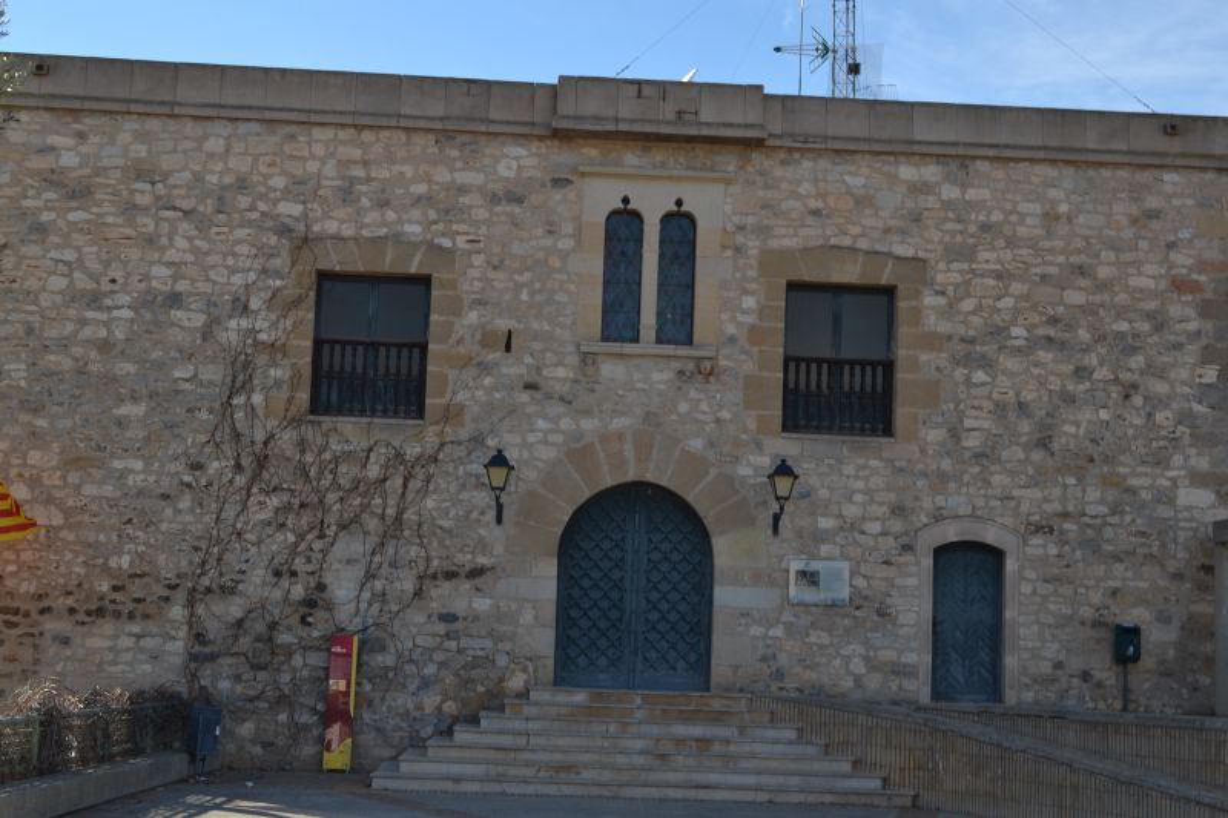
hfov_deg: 37.9
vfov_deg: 25.7
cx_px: 614
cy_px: 409
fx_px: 1790
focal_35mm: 52
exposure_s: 1/200
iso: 100
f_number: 8
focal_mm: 35
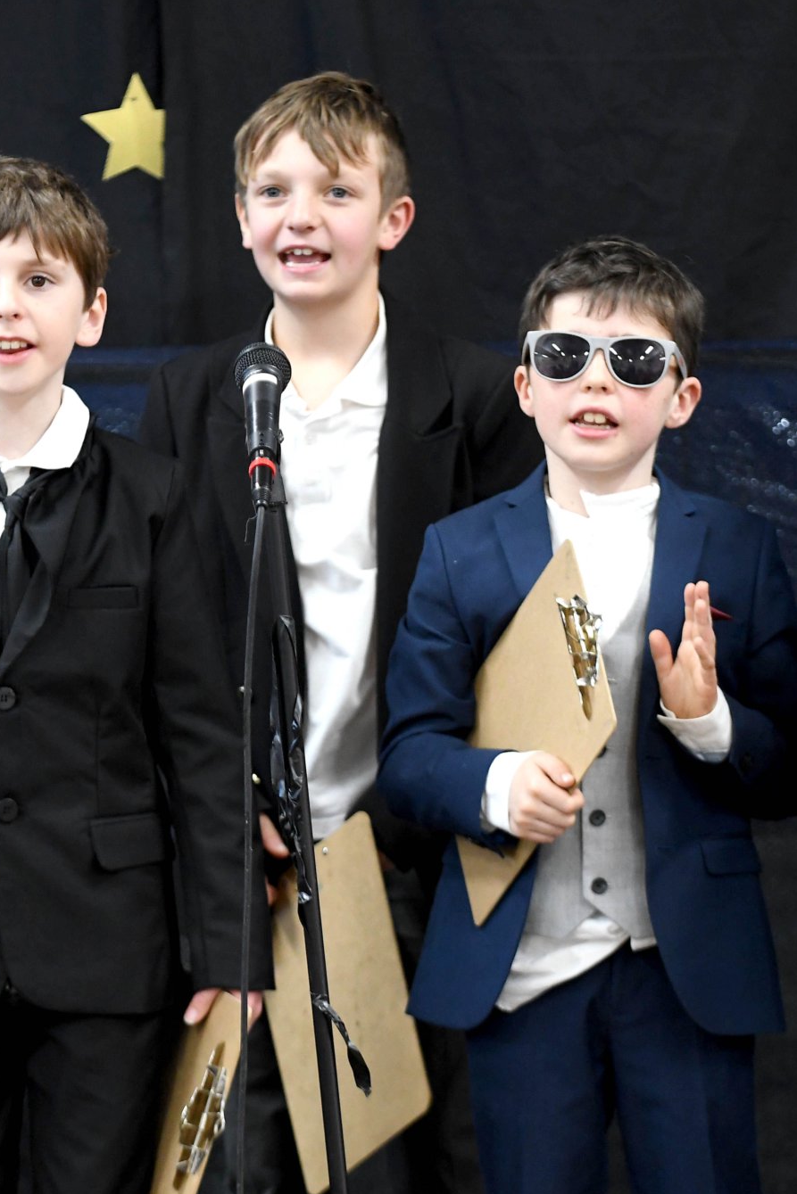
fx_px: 9520
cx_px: 436
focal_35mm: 287
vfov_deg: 7.2
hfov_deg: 4.8
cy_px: 593
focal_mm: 125
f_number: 5.6
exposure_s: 1/125
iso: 2000
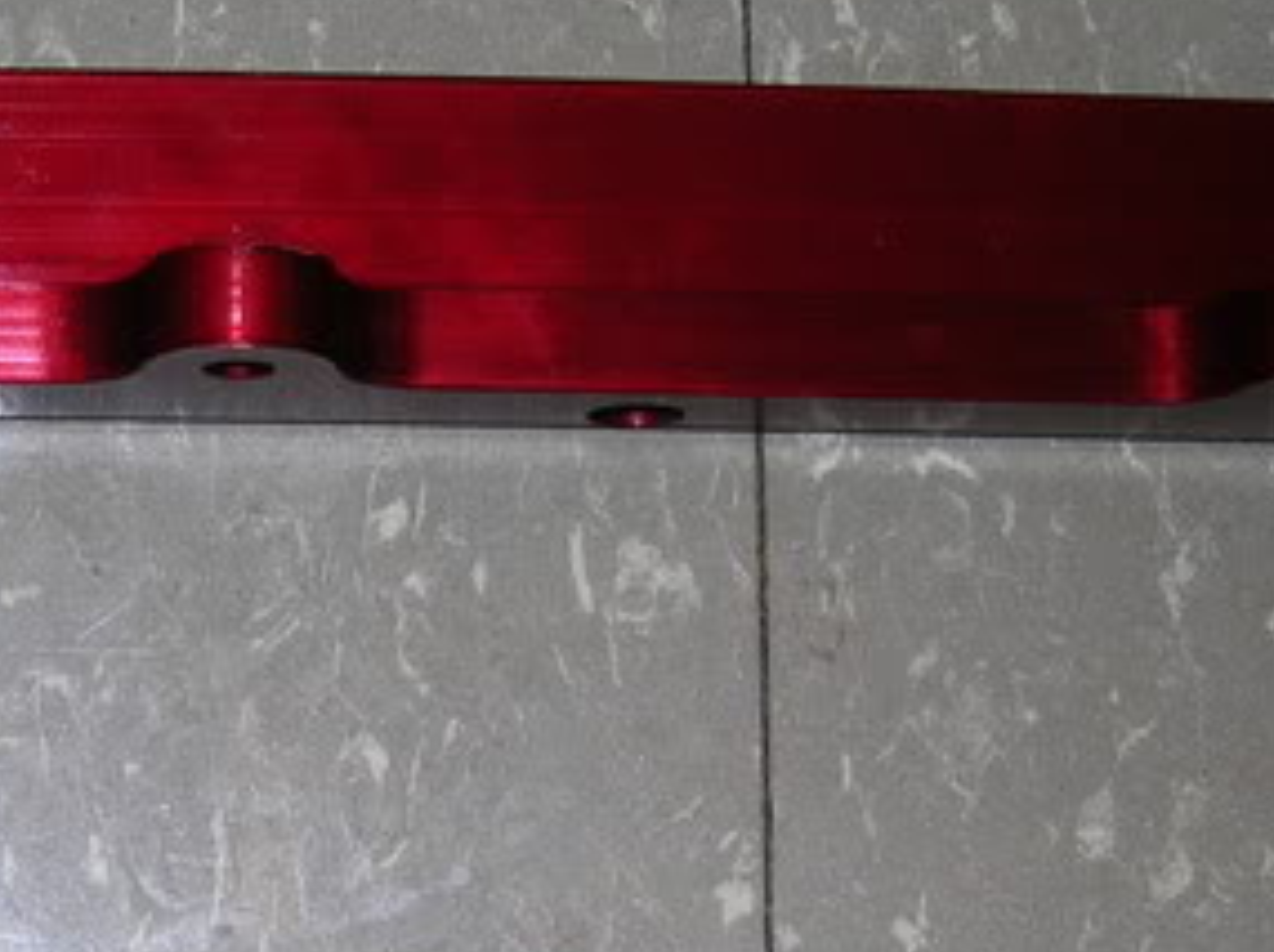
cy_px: 722
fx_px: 3271
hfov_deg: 21.5
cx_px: 116
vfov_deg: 16.5
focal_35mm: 89
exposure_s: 1/60.1
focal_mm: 6.2
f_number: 2.7
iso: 50
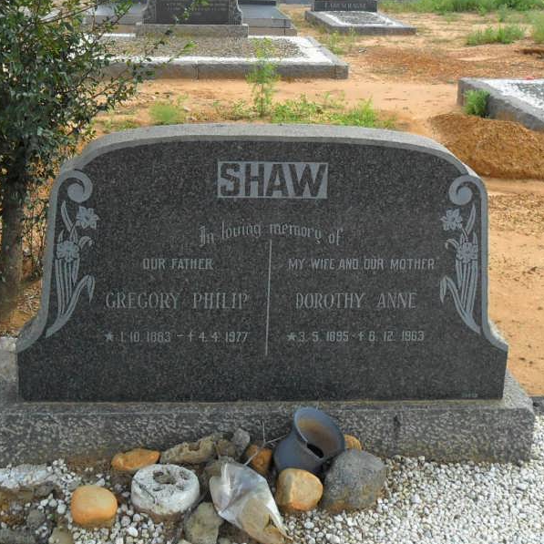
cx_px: 235
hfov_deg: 35.3
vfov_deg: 34.6
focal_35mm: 48
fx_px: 853
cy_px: 137
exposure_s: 1/250
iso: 100
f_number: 3.5
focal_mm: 4.9
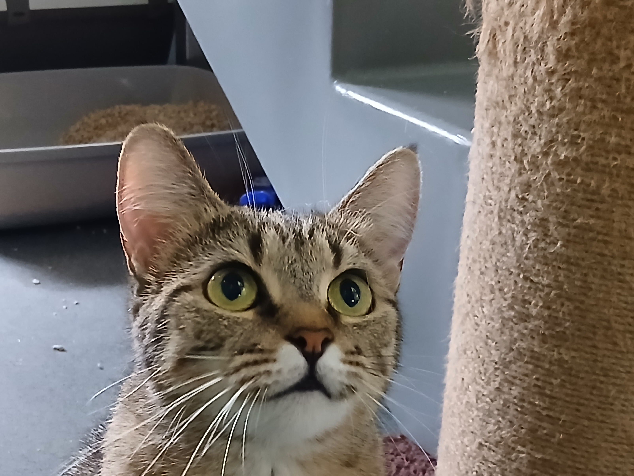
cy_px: 424
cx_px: 366
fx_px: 1209
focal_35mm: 66
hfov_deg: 29.3
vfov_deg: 21.8
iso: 500
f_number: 1.8
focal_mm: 3.98
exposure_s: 1/25
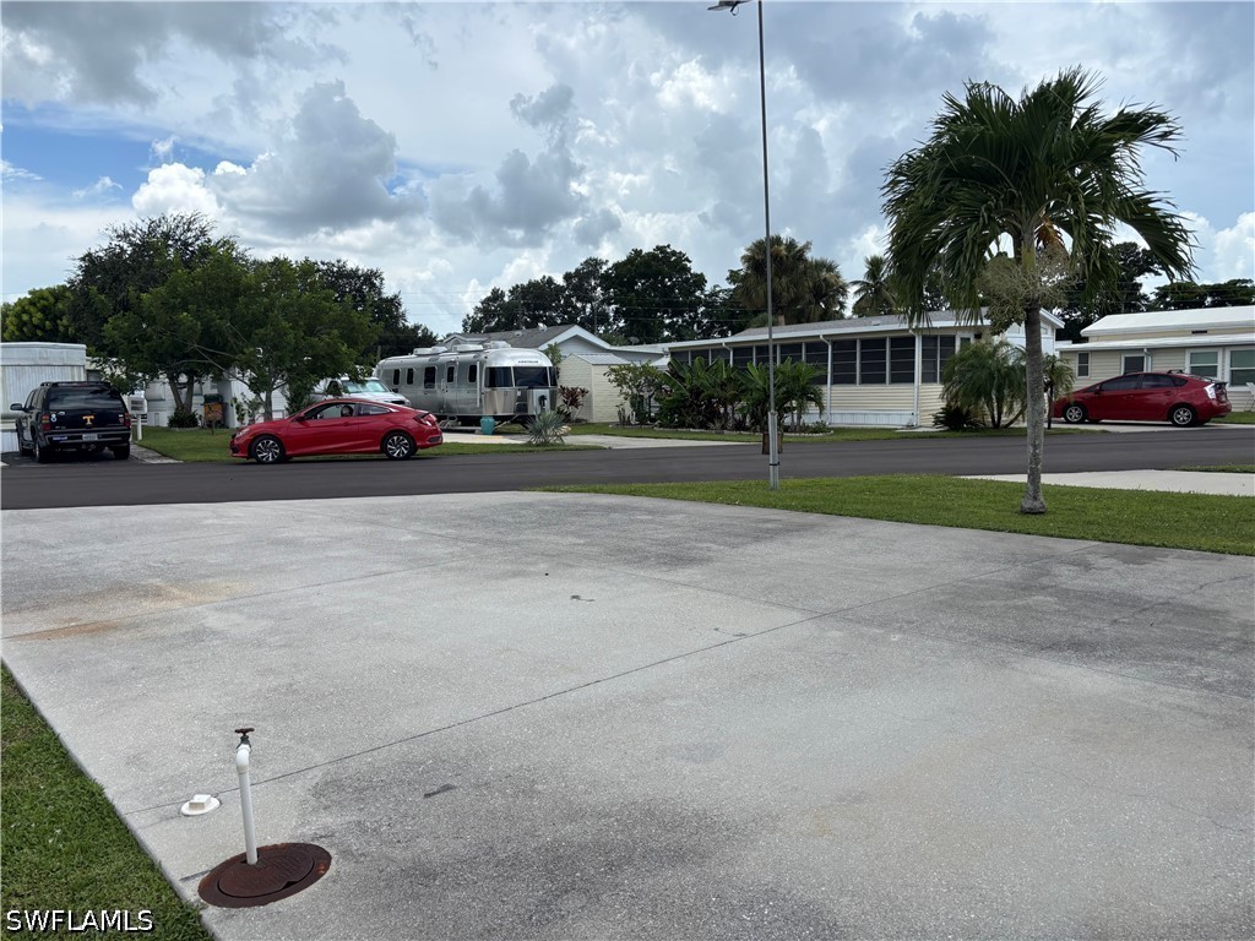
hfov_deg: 67.3
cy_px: 470
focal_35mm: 26
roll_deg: +0.8
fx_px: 943
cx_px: 628
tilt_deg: -9.0
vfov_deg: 53.1
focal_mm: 5.96
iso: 50
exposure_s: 1/3413
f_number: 1.6
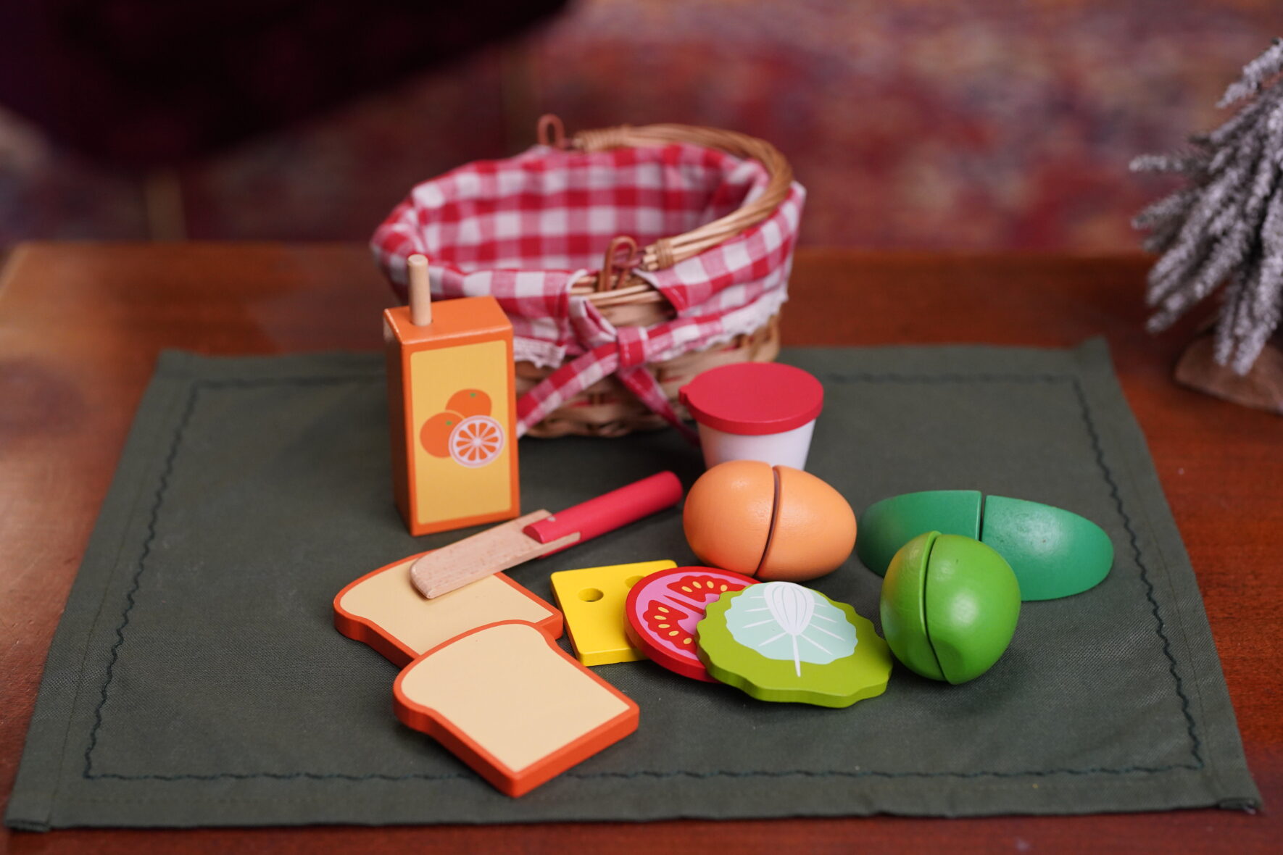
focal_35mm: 75
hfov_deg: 27.0
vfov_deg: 18.2
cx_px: 642
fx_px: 2673
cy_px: 428
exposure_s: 1/125
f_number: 2.2
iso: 1000
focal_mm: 50
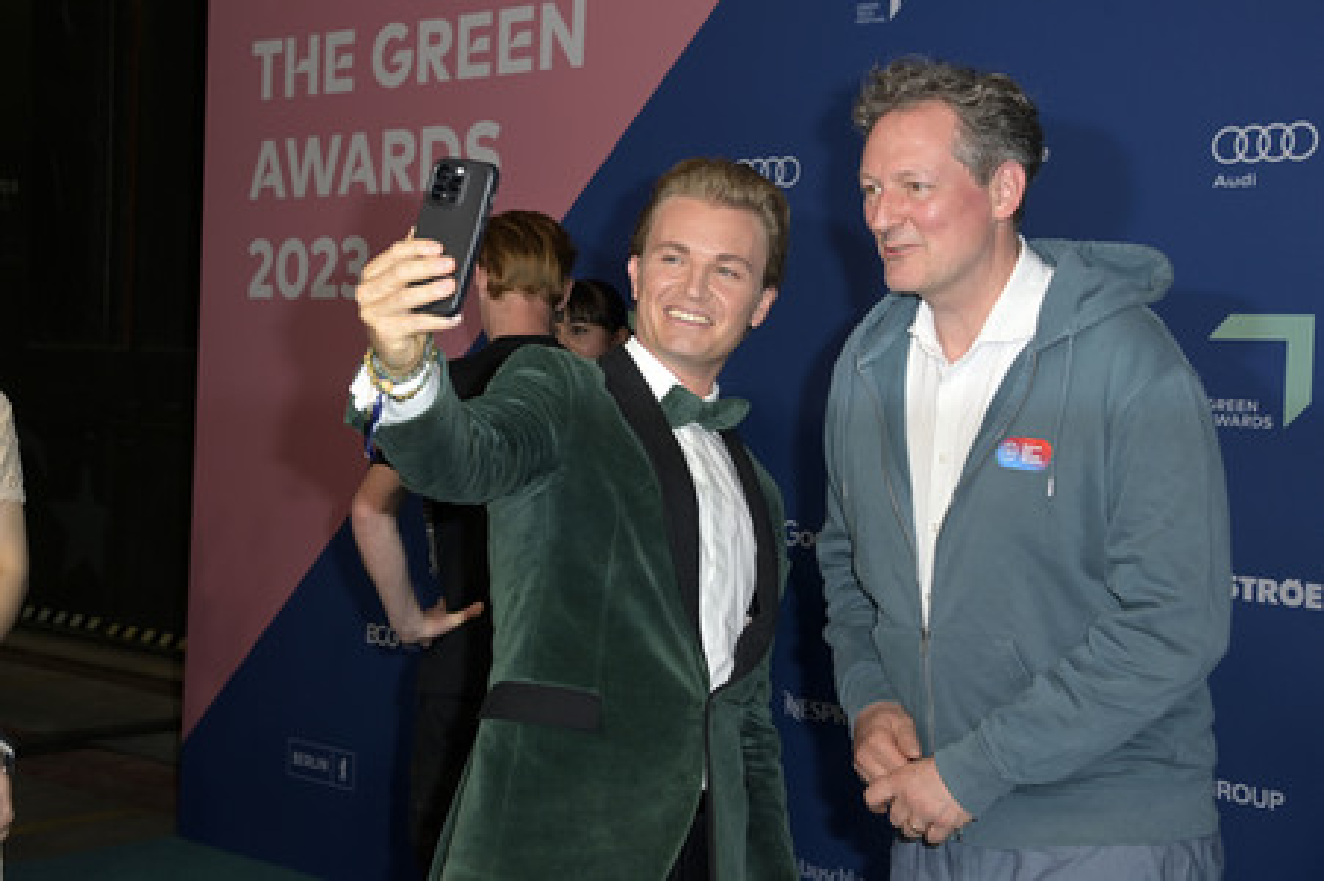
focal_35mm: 52
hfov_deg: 38.2
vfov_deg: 26.0
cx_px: 662
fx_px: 1911
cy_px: 440
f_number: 5.6
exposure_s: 1/250
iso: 800
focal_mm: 52
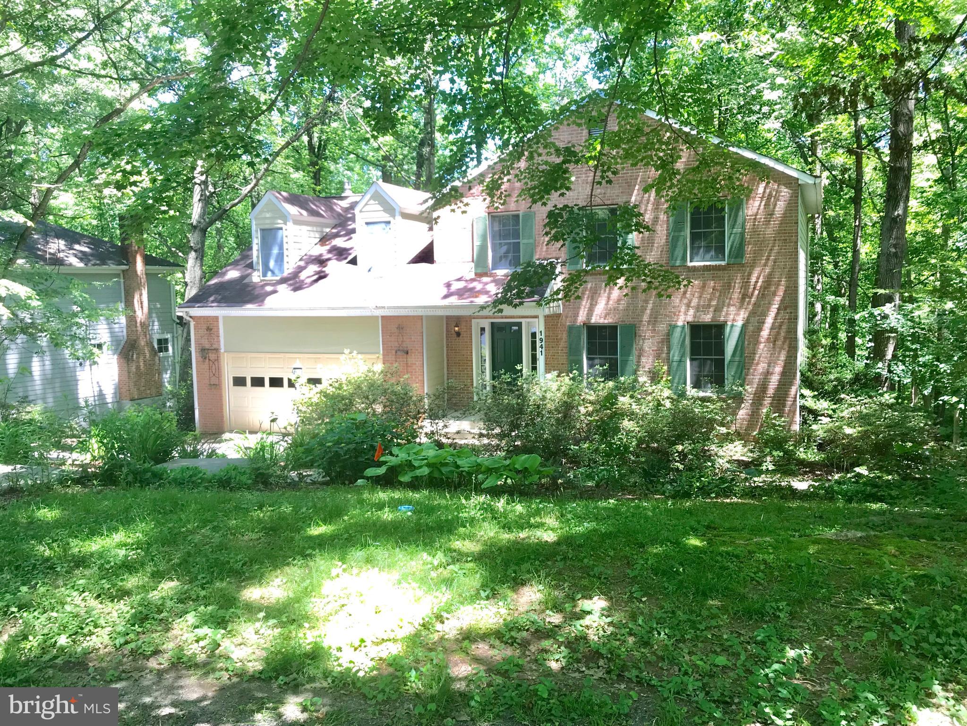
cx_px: 484
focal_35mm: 28
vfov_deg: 49.8
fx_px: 782
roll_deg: +3.0
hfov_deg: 63.4
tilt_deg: -5.4
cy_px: 363
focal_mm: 3.99
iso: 20
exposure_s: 1/97
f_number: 1.8
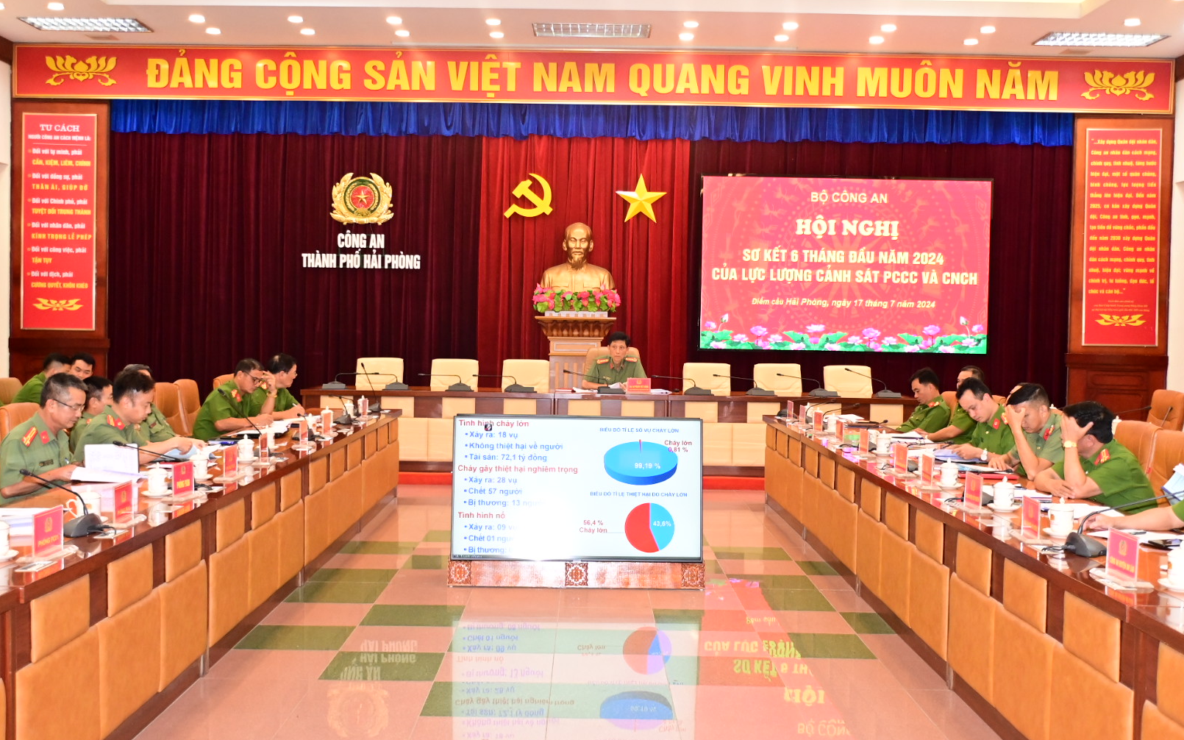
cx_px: 591
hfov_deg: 49.3
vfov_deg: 32.0
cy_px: 377
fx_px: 1291
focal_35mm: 40
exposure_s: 1/200
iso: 3200
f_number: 4
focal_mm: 26
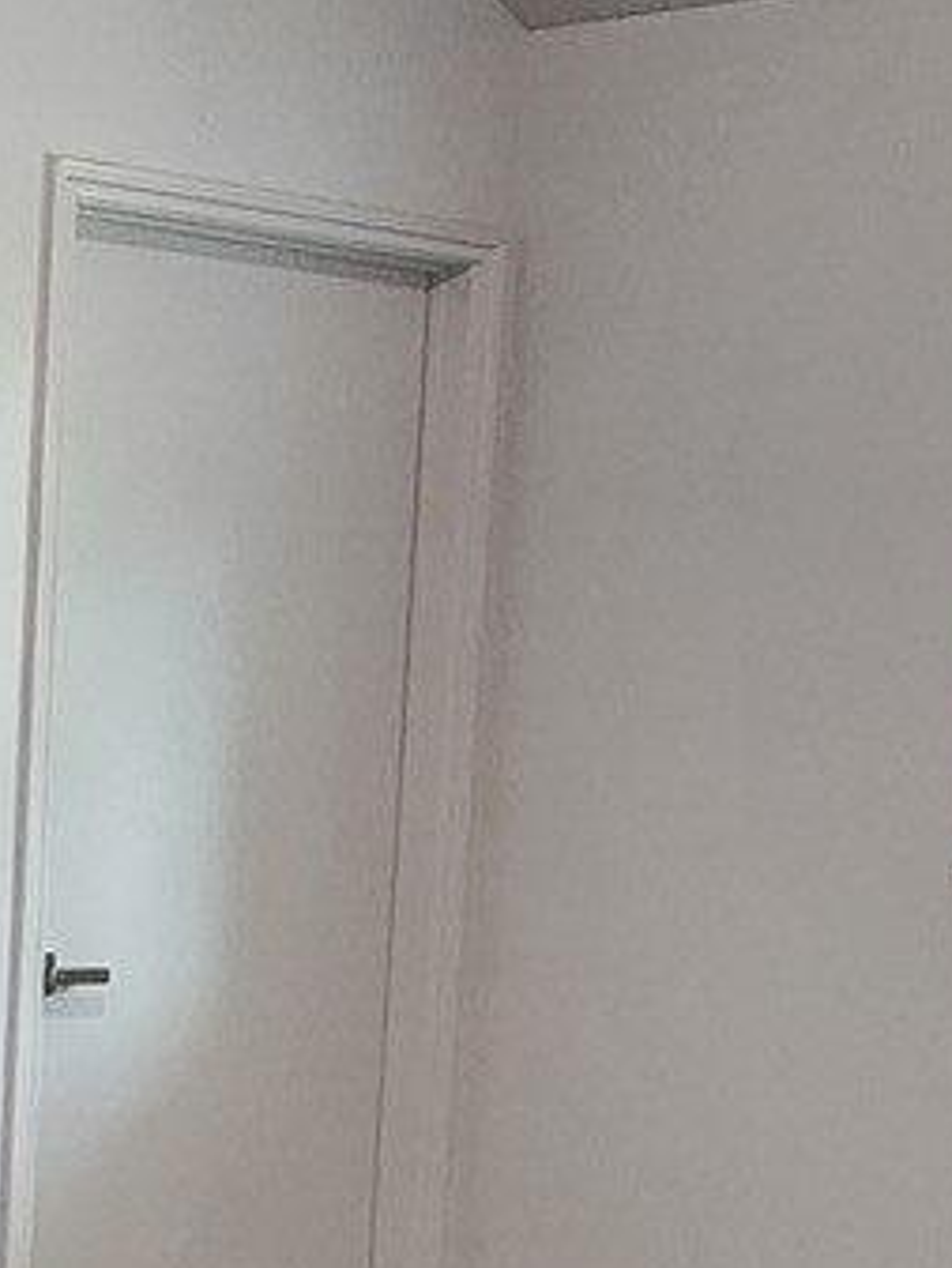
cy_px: 956
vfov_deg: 24.4
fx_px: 2895
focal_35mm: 79
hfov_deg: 17.4
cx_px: -320
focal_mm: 2.2
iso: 320
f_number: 2.2
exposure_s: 1/60
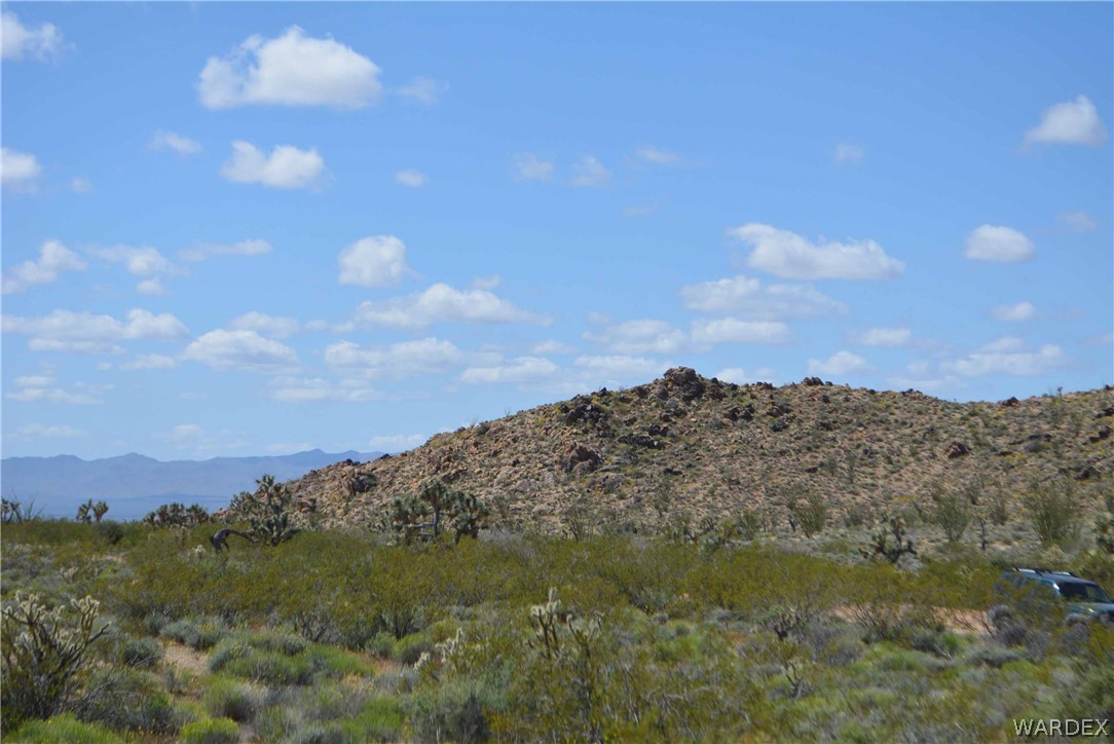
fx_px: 2554
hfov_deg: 24.6
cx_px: 557
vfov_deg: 16.6
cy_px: 372
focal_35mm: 82
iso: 400
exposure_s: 1/2000
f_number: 7.1
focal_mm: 55
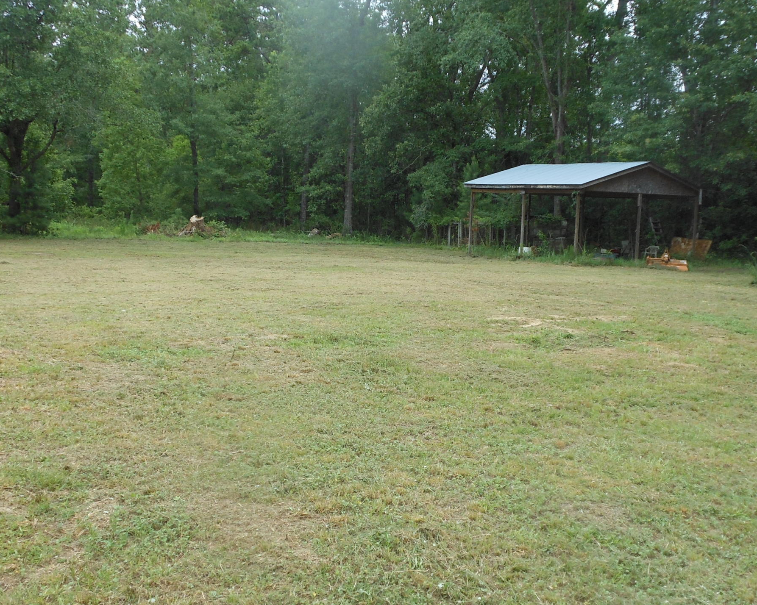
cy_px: 265
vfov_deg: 36.4
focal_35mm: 41
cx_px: 377
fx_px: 918
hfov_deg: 44.8
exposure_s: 1/250
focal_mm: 4.5
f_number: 3.2
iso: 80
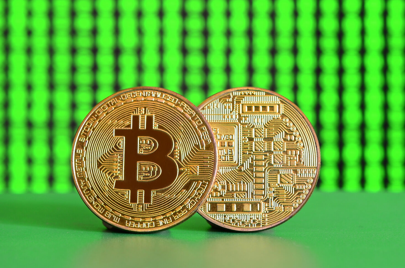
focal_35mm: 105
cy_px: 61
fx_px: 1179
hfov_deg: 19.3
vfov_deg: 12.9
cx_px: 334
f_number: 5.6
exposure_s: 1/2
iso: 100
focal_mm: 40
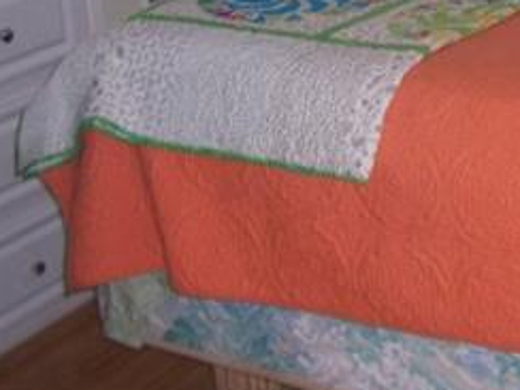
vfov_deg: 16.1
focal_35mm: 89
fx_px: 1337
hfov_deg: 20.9
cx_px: 573
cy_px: -55
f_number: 2.7
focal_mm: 5.6
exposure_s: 1/60
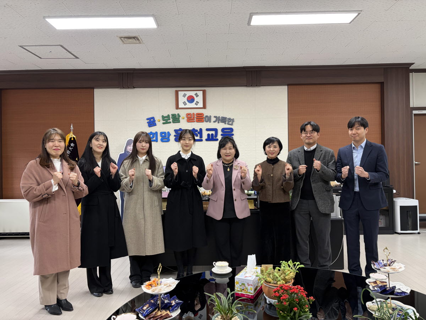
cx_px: 213
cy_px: 160
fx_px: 320
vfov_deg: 53.1
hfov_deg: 67.3
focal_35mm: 26
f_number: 1.6
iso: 160
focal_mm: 5.96
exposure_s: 1/60
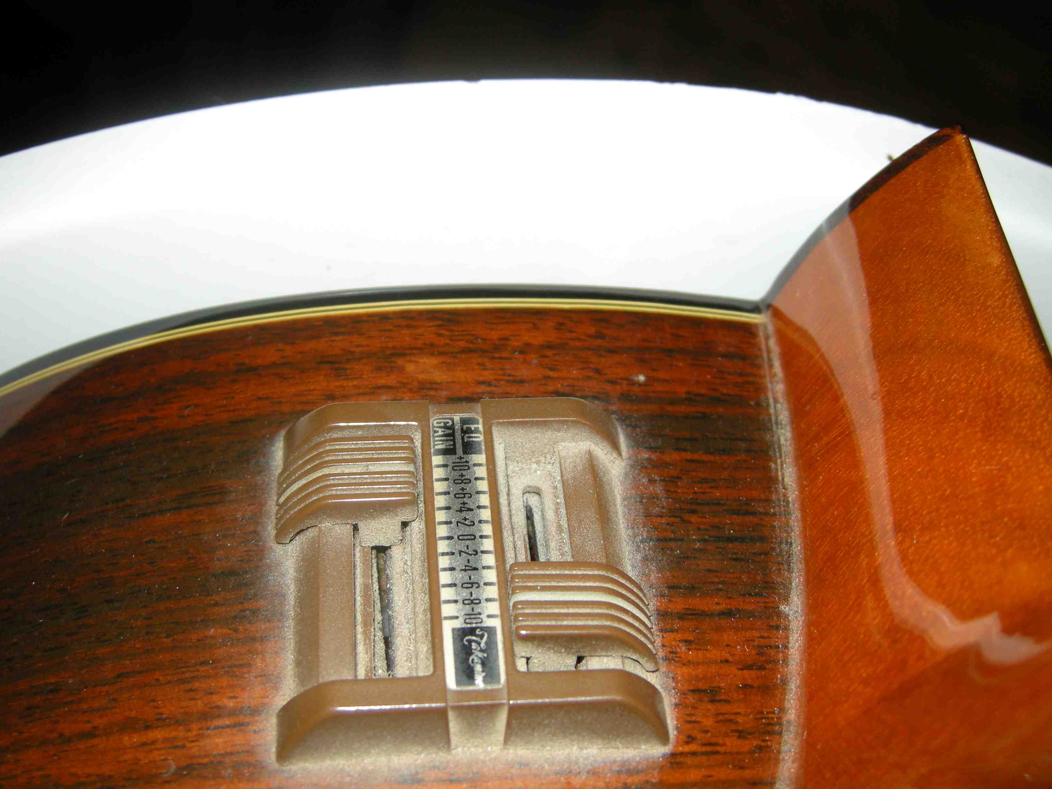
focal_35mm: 43
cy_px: 430
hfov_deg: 43.8
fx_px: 1307
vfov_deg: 33.6
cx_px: 510
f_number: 2.7
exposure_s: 1/60
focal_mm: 7.5
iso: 64
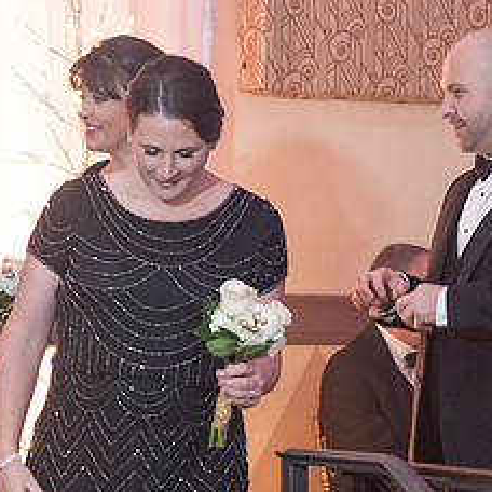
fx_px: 2959
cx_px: 134
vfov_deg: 9.5
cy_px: 290
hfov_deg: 9.5
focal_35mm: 184
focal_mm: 70
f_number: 4
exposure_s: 1/100
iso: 4000
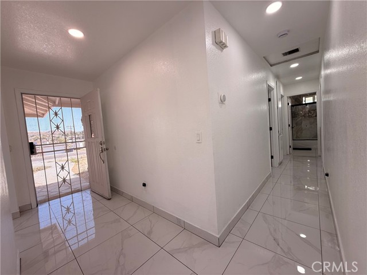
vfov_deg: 85.7
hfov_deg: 102.1
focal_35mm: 14
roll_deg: +4.3
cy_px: 138
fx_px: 148
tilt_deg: -2.4
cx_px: 184
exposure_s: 1/102
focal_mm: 2.22
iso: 40
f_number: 2.2
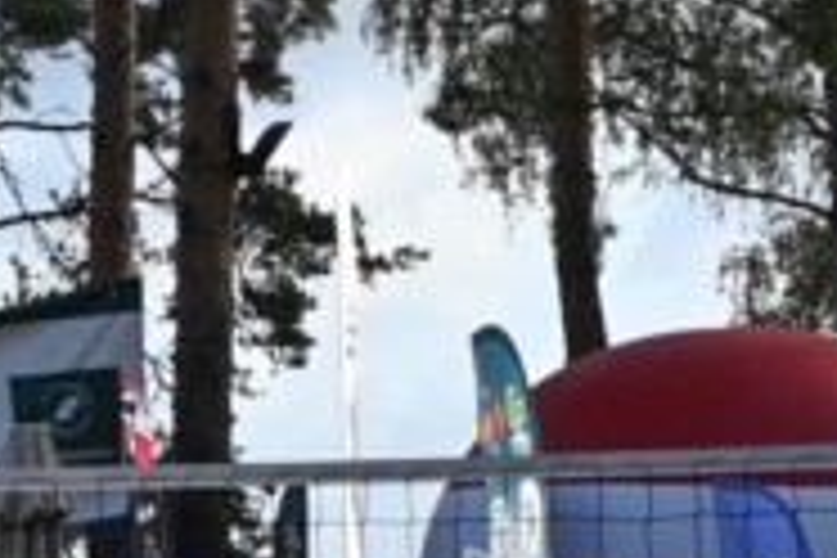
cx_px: -1796
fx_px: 6742
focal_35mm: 290
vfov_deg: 4.7
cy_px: -27
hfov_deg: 6.4
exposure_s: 1/250
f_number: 5.6
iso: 110
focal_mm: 30
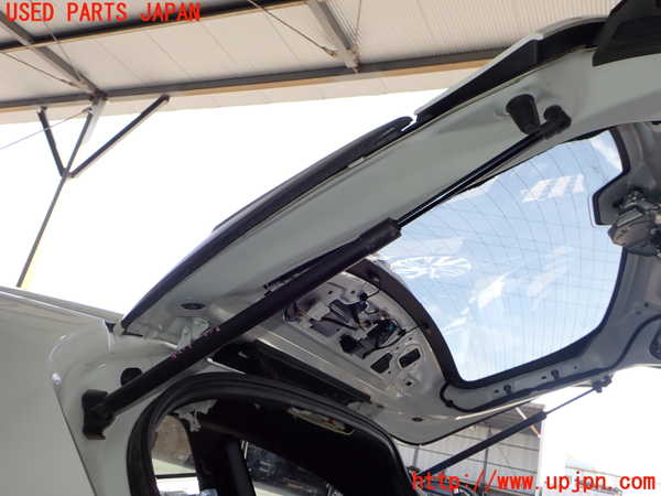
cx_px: 330
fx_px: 573
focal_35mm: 30
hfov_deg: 60.0
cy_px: 248
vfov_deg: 46.8
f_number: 3.2
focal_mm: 5.4
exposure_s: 1/200
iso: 100
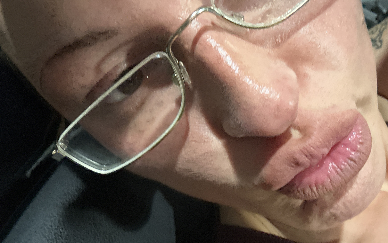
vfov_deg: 39.4
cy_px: 122
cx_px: 195
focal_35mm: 32
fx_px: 338
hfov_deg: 59.7
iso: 250
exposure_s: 1/33
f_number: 1.9
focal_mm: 2.69
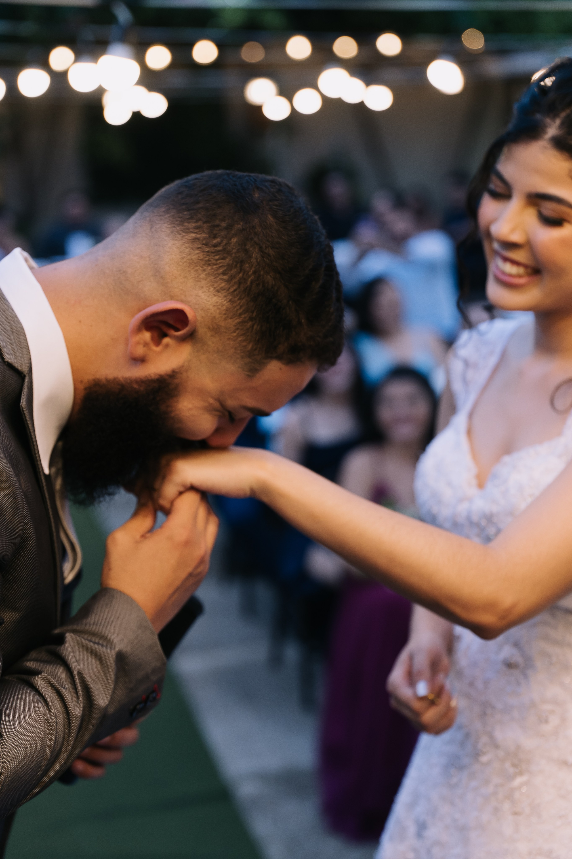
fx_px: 1478
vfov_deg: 32.4
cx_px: 286
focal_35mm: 62
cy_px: 430
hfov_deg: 21.9
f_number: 3.2
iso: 800
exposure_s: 1/200
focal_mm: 60
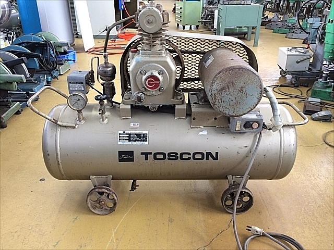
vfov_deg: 48.2
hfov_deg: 61.7
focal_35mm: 29
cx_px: 167
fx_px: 280
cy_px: 125
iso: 64
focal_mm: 4.15
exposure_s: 1/30
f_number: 2.2
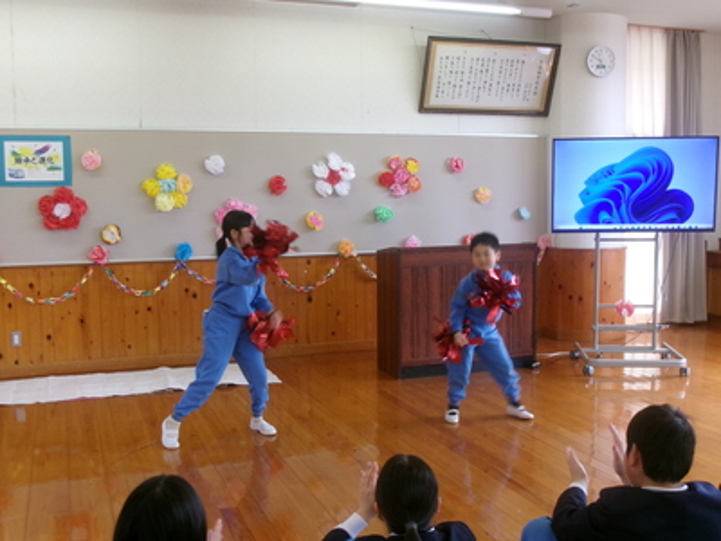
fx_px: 896
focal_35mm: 43
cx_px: 360
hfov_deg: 43.9
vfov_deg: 33.6
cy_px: 270
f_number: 4.7
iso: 238
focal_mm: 7.8
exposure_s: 1/34
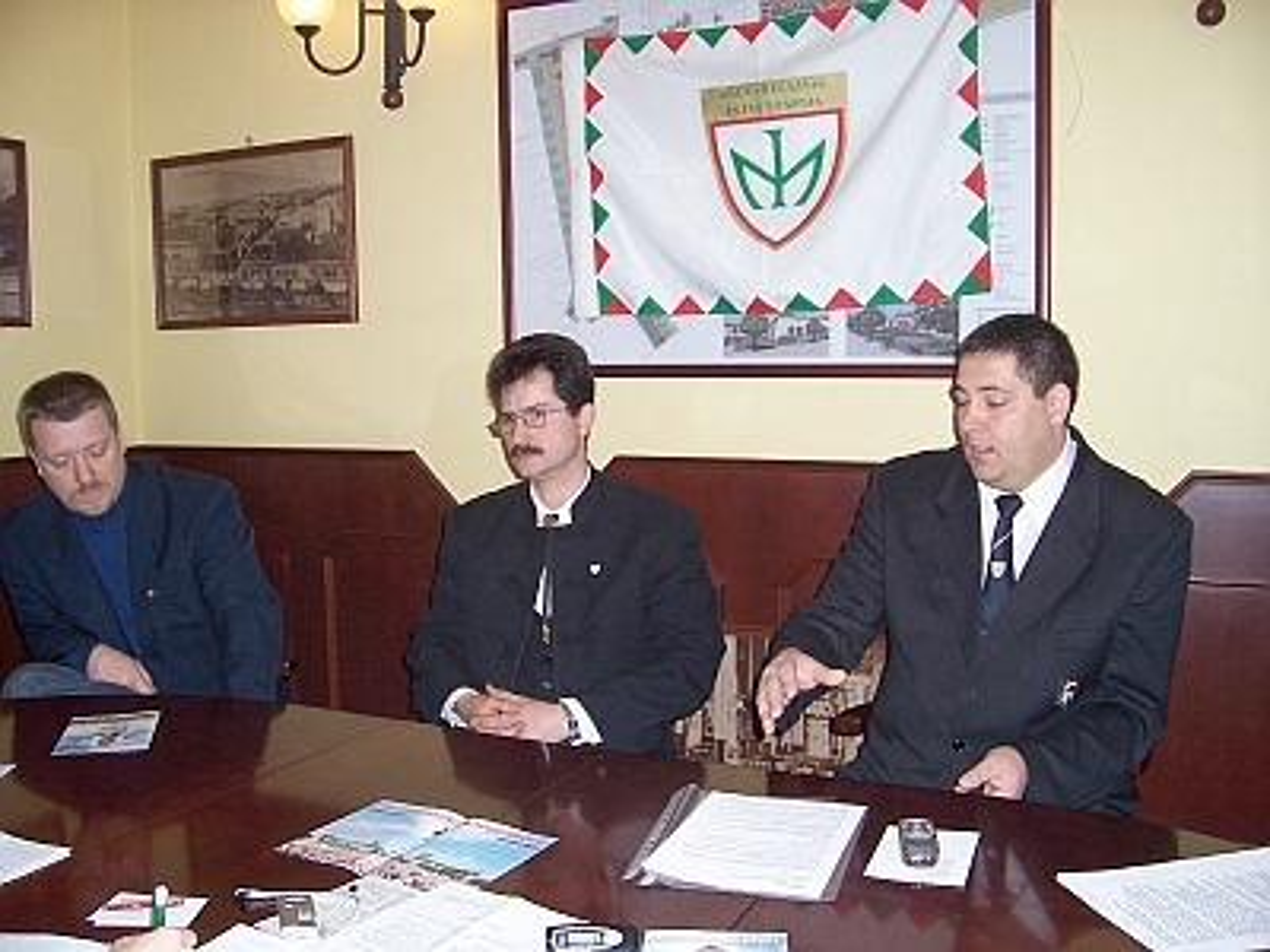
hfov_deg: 54.0
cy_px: 476
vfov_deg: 41.8
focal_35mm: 34
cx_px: 635
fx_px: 1247
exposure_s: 1/60
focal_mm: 5.6
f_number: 2.7
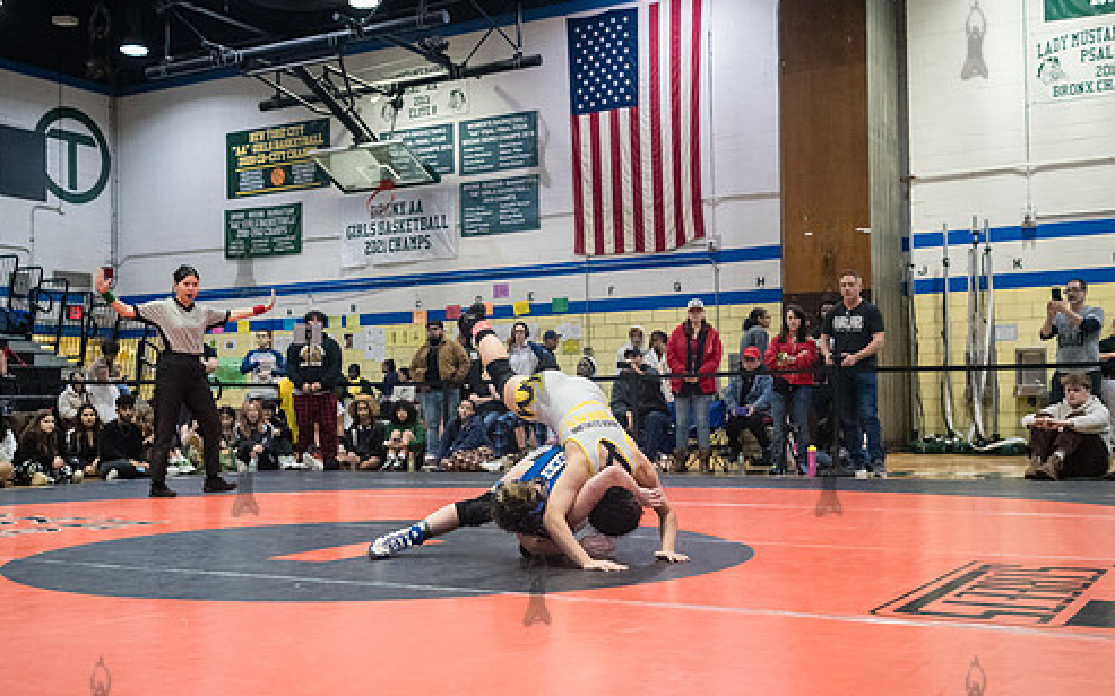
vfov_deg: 30.5
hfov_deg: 47.2
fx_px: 1276
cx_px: 536
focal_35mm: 42
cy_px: 367
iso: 8000
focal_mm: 35
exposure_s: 1/400
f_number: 4
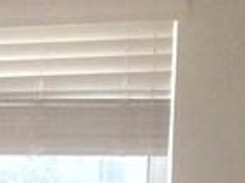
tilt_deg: -15.0
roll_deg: +2.6
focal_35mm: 214
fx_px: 1513
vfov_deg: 5.6
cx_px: -171
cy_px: 816
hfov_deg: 8.9
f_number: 2.2
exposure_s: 1/120
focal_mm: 4.15
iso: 50
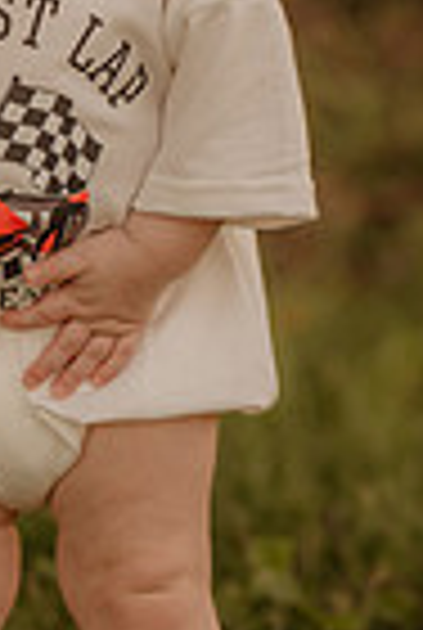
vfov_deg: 5.8
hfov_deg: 3.9
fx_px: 6156
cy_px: -70
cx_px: -54
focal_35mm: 351
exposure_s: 1/1250
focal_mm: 85
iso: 250
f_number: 2
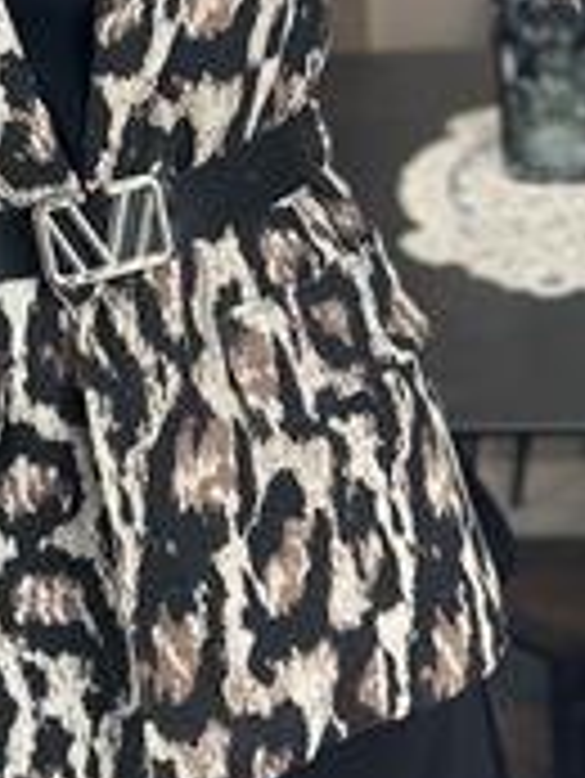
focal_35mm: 140
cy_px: 40
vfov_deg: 13.9
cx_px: 112
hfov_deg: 10.6
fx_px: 3151
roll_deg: +4.1
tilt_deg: -19.7
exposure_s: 1/56
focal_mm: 6.86
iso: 400
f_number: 1.78
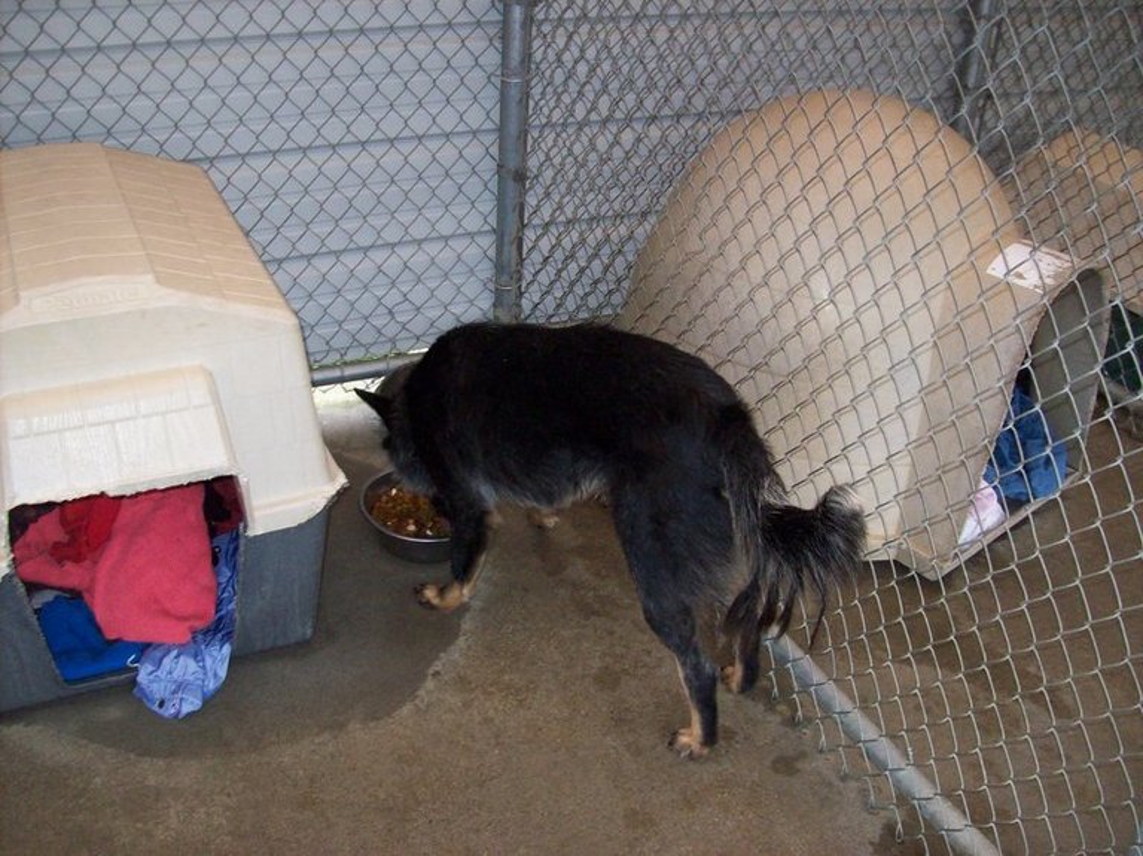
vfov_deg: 39.6
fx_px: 1188
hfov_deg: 51.4
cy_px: 428
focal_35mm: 36
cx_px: 572
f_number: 2.7
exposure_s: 1/64
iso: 200
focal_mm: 6
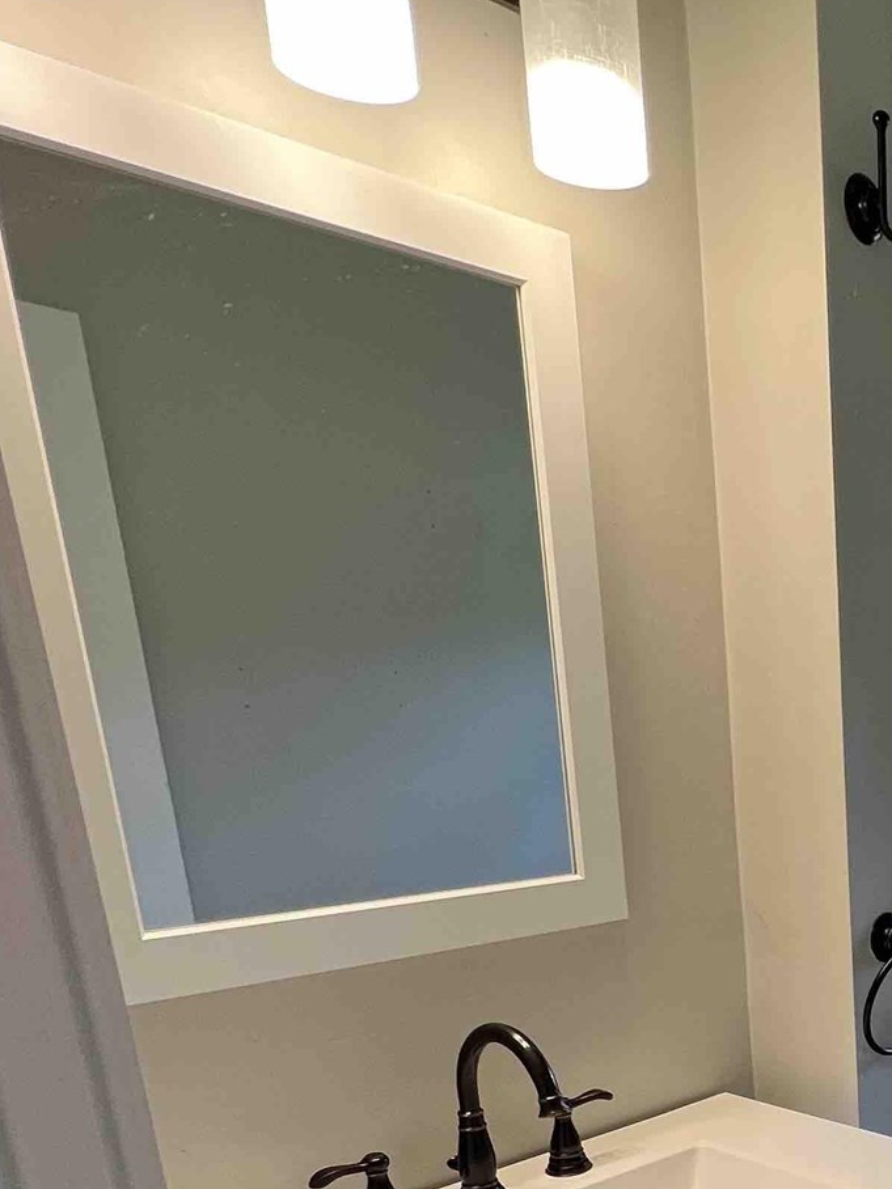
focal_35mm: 33
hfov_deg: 35.9
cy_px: 1054
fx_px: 1134
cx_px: 1005
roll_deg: +0.3
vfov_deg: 49.7
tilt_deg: -16.6
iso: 160
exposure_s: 1/120
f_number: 1.8
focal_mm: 1.57
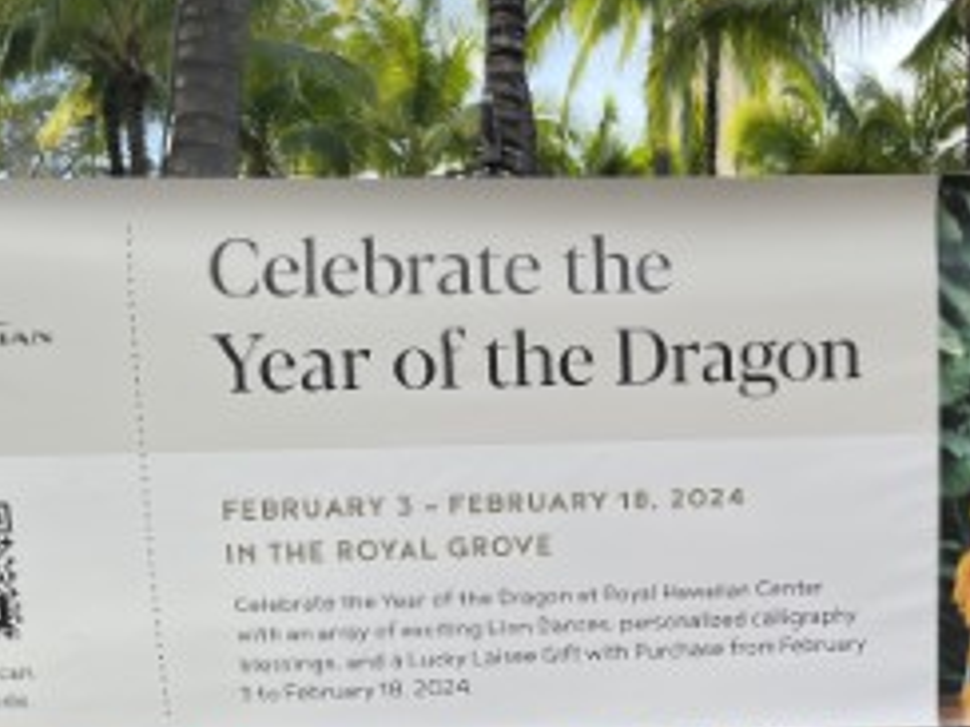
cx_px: 700
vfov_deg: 30.0
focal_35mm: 48
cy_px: 489
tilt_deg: +9.7
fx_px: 1345
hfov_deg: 38.8
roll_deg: +0.3
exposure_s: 1/499
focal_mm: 5.1
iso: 50
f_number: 1.6
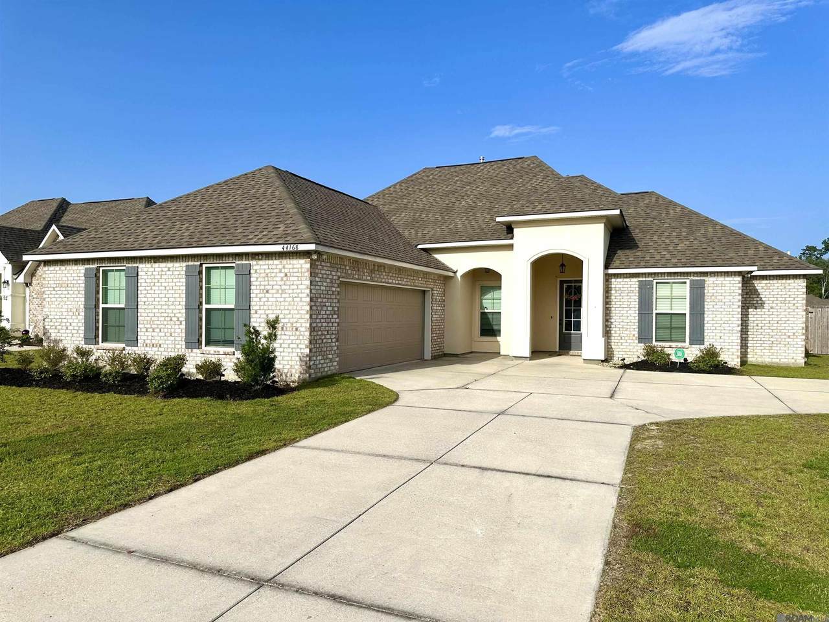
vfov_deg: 56.8
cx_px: 414
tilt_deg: -0.1
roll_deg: -0.8
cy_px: 311
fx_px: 575
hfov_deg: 71.6
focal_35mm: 24
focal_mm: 6.86
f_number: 1.78
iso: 80
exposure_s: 1/7042
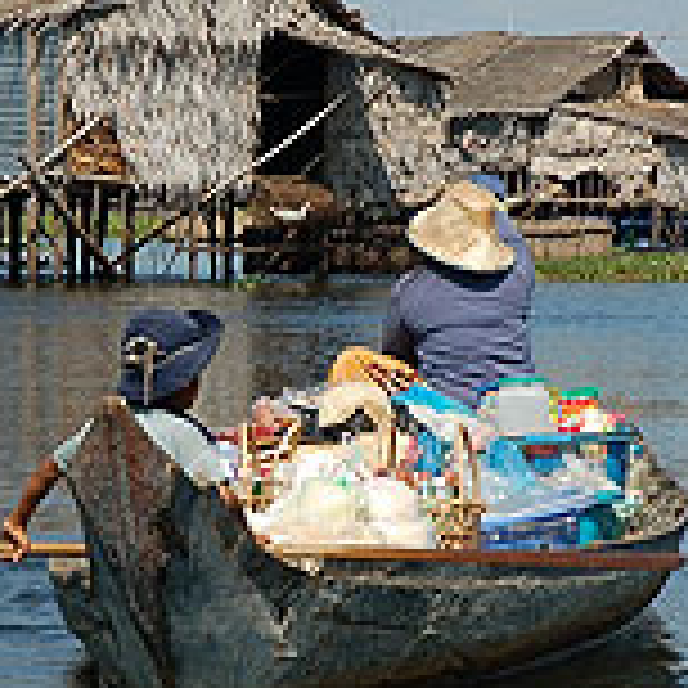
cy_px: 272
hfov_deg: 8.3
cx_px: 360
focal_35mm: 210
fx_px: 4722
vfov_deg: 8.3
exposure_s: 1/640
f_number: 6.3
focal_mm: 56
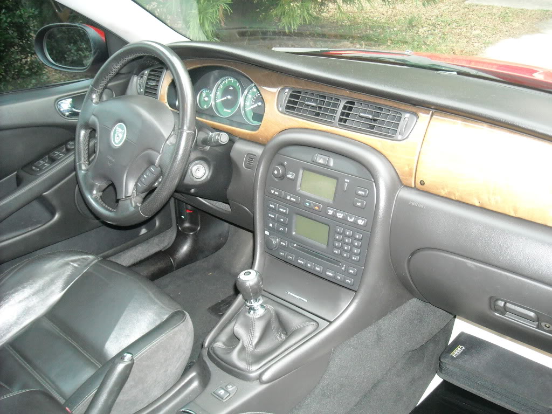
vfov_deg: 40.7
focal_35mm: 35
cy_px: 207
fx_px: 558
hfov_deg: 52.6
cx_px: 276
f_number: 2.8
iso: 475
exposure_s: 1/60
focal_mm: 5.7
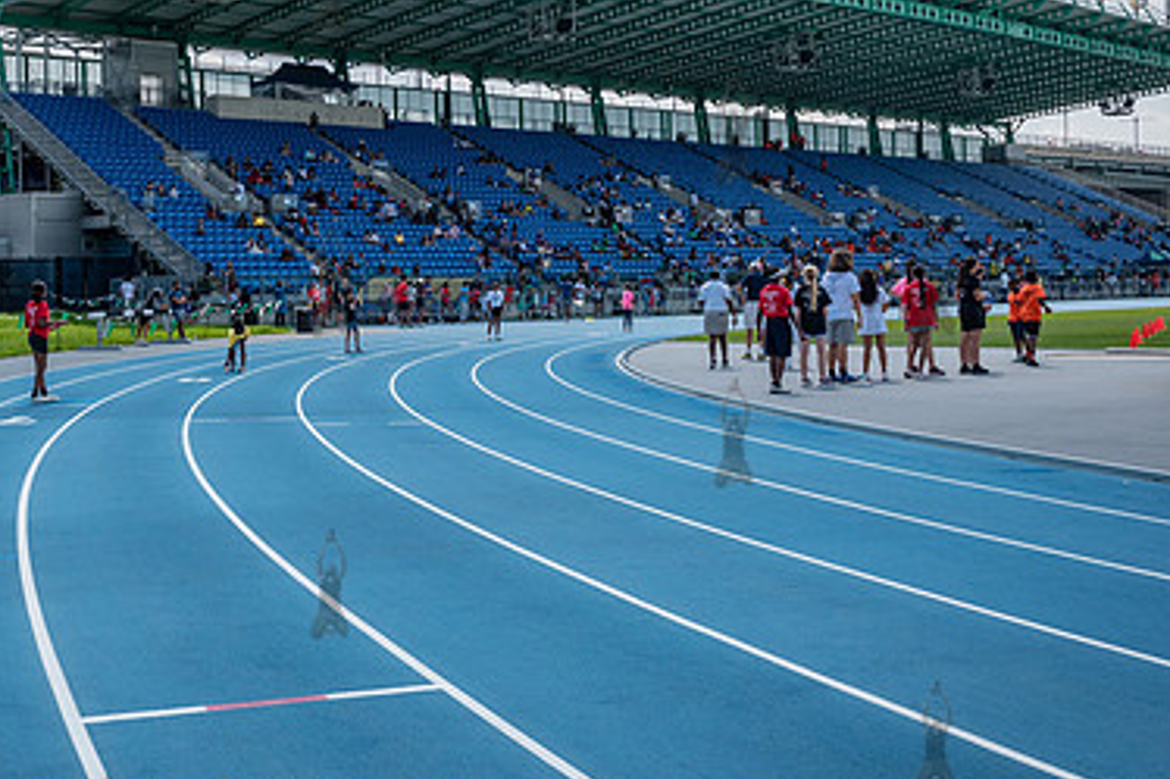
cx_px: 328
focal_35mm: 44
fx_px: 1429
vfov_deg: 30.3
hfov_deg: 43.4
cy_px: 280
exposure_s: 1/1250
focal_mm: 27
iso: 400
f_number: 5.6
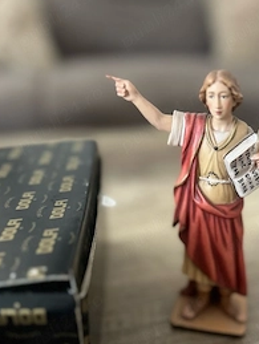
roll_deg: -3.2
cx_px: 190
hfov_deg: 37.9
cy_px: 239
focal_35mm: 37
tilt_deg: -30.4
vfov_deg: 48.9
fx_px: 368
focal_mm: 6.86
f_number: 1.78
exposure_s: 1/60
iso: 640
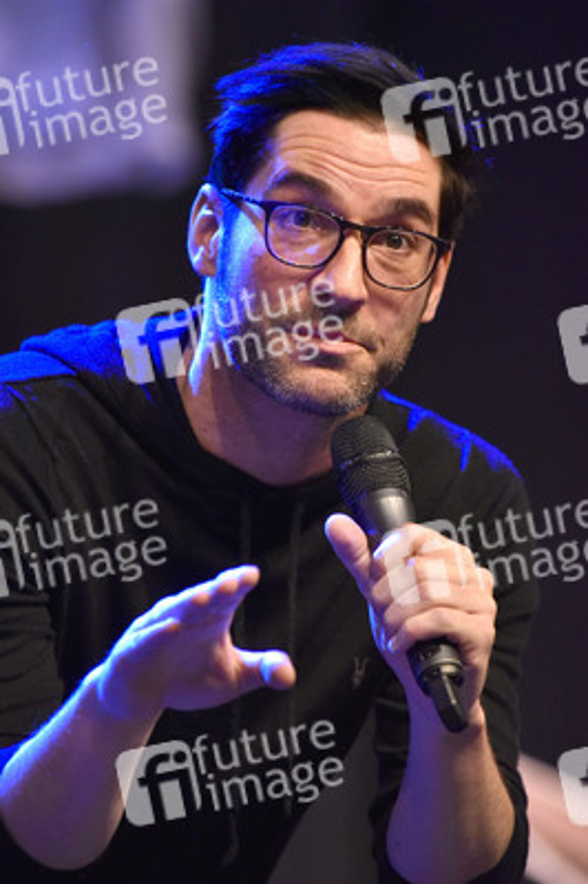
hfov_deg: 2.7
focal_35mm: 500
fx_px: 12270
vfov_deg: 4.1
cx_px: 294
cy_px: 442
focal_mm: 500
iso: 5000
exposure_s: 1/125
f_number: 5.6
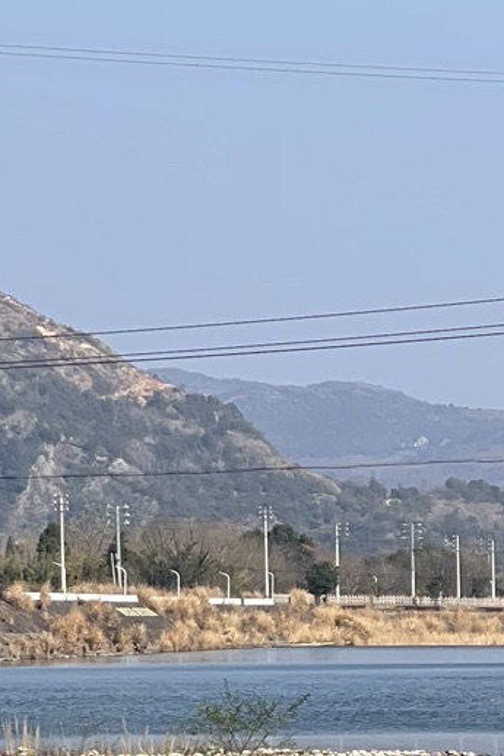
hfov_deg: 5.3
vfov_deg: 7.9
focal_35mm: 257
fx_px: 5400
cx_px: 971
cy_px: 1153
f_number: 2.2
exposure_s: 1/978
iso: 20
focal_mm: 7.5
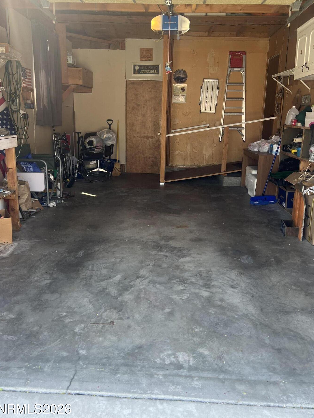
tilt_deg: -12.4
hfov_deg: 48.2
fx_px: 351
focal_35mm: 29
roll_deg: -0.7
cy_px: 197
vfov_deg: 61.6
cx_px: 162
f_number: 1.5
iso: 40
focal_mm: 5.7
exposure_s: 1/155
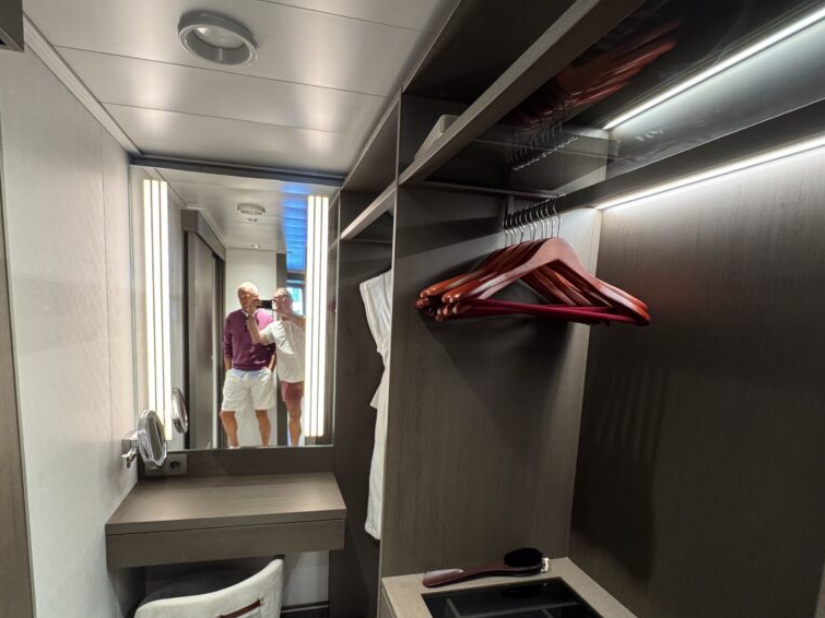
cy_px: 366
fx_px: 453
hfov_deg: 84.5
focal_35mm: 19
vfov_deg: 68.1
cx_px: 381
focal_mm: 2.22
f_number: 2.2
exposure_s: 1/60
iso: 400
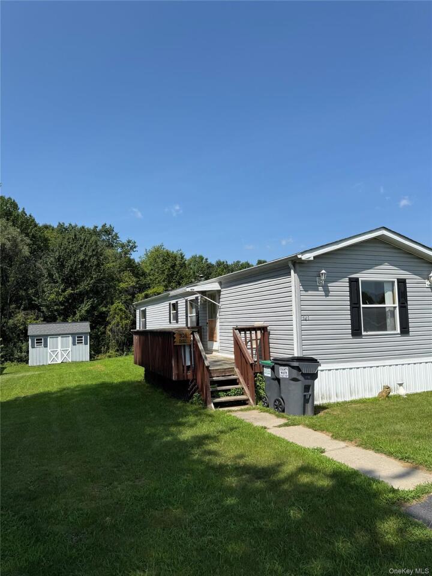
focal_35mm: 24
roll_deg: +0.7
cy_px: 288
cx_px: 216
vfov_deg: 71.6
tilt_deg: +5.7
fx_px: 399
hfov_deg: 56.8
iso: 80
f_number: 1.78
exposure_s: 1/4975
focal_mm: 6.76
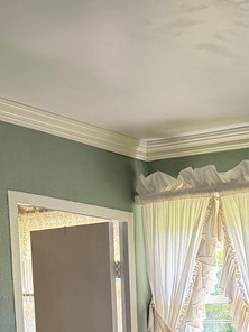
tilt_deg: -12.5
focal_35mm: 83
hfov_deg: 17.1
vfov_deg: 19.8
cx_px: 289
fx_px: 796
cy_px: 524
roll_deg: -1.3
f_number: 1.78
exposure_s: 1/115
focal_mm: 6.76
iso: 200
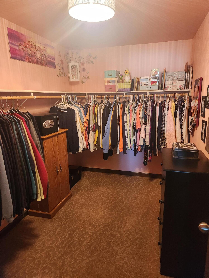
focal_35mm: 23
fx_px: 185
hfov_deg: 58.9
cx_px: 104
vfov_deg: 73.9
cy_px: 139
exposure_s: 1/120
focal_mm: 5.4
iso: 800
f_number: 1.8
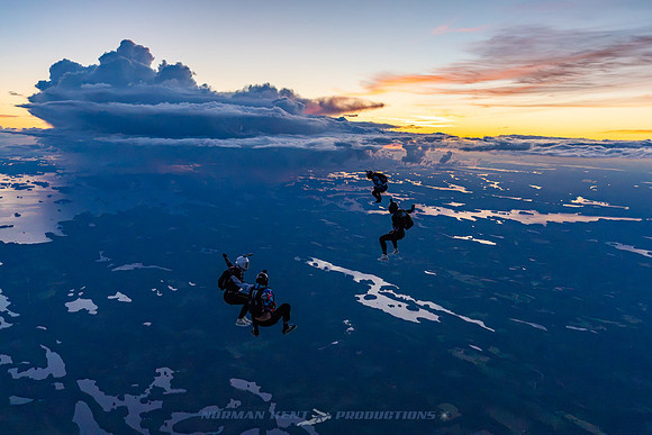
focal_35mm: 30
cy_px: 217
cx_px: 339
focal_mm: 28
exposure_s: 1/2000
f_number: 4
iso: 1000
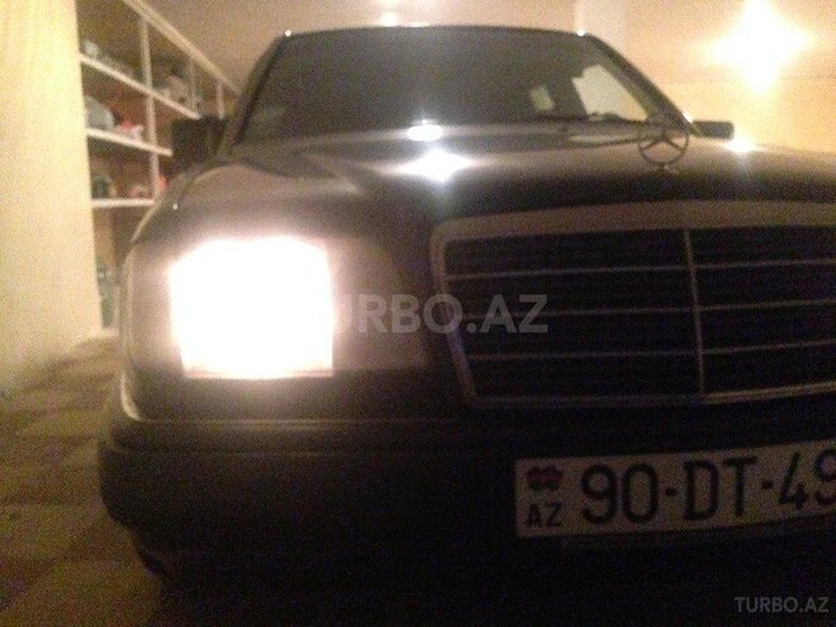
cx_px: 418
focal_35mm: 33
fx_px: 797
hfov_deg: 55.4
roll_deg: +1.1
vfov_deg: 42.9
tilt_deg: -6.7
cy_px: 314
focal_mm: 4.12
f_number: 2.4
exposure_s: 1/15
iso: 3200
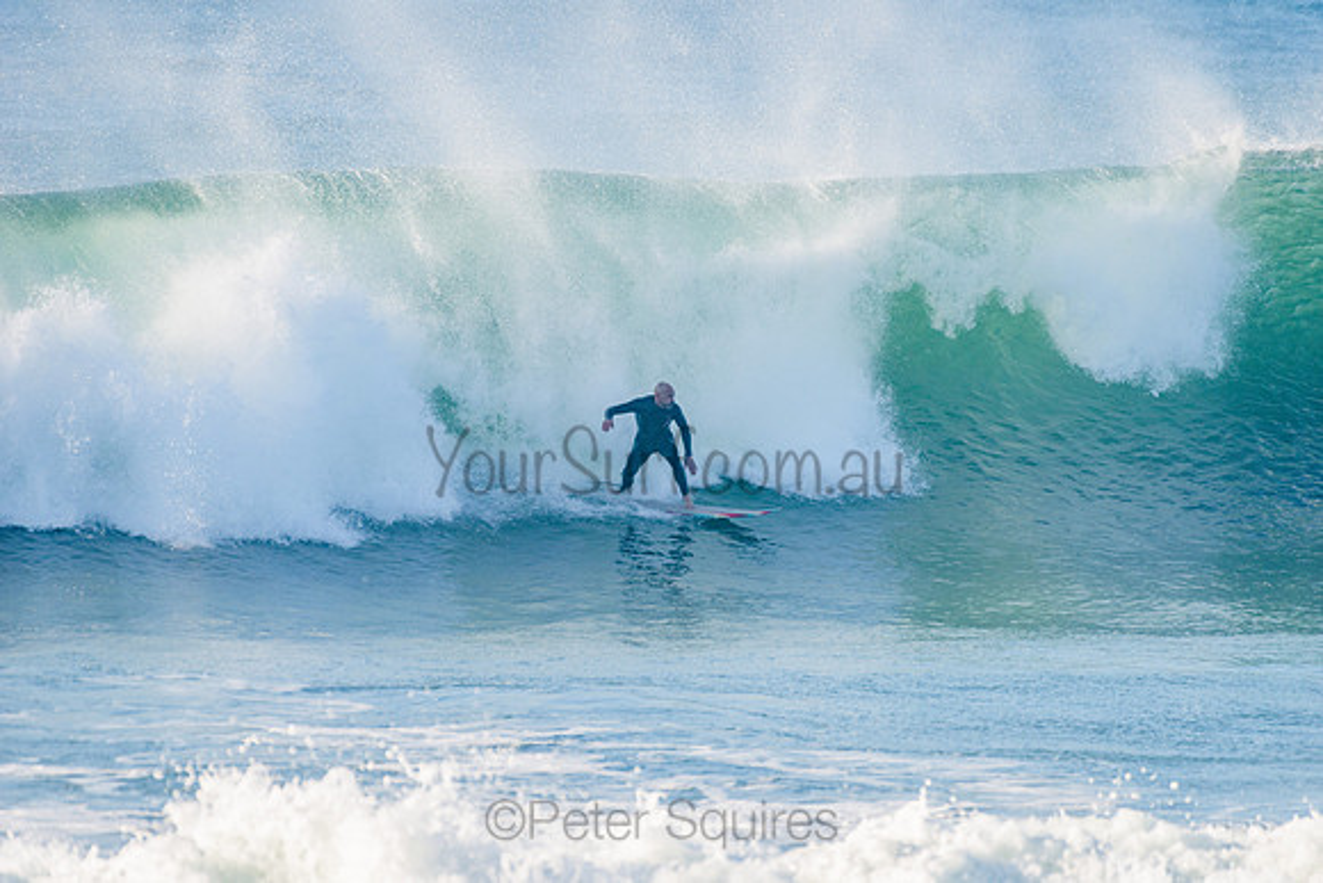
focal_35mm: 500
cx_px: 662
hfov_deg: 4.1
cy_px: 442
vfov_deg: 2.8
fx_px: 18378
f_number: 5.6
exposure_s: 1/1600
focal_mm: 500
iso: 320
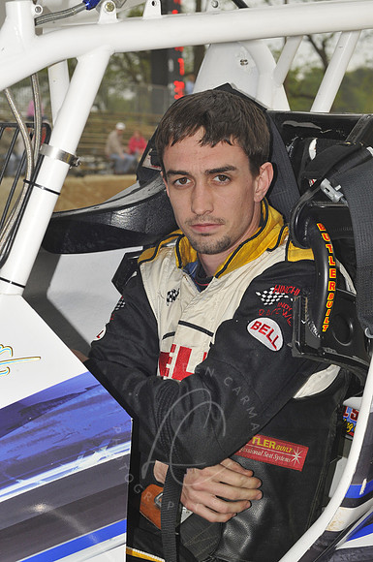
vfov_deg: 27.0
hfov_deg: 18.1
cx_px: 186
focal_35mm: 75
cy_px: 281
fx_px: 1169
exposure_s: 1/250
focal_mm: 50
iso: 320
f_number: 7.1
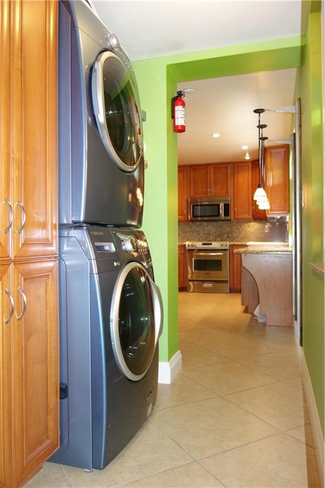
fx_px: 379
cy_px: 244
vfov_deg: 65.5
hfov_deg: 46.4
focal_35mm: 28
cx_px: 162
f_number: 1.8
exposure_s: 1/30
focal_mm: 10.4
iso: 125
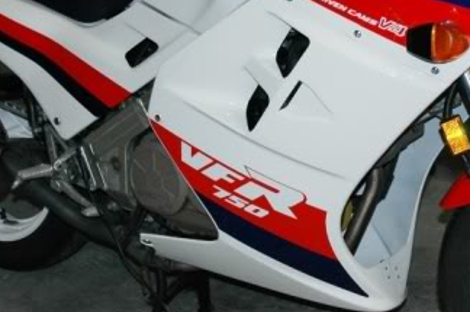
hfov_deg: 22.9
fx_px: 1160
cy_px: 91
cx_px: 287
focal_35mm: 89
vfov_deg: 15.3
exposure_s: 1/60
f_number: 3.8
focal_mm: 24
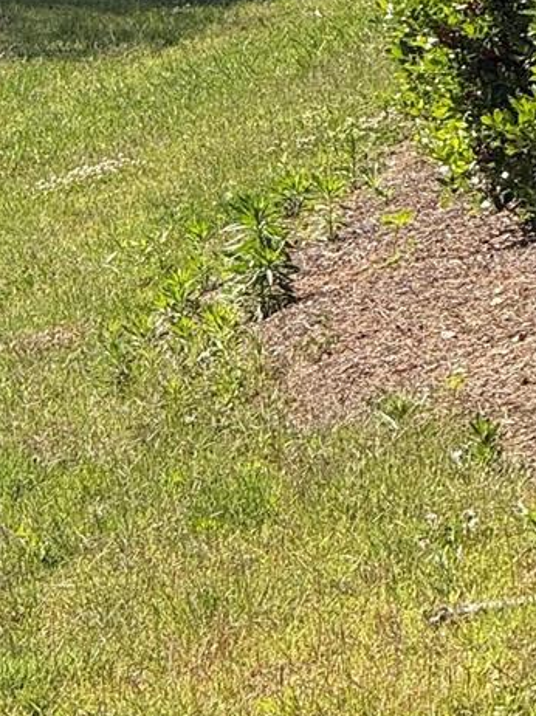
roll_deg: -0.5
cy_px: -256
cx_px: -200
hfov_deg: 3.7
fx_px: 8245
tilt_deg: -0.4
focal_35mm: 399
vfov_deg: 4.9
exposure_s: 1/914
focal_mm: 15.66
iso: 64
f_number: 2.8
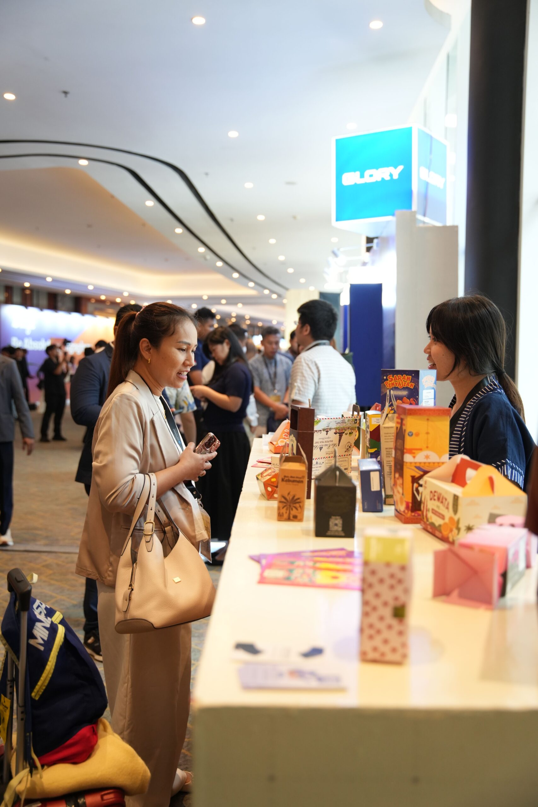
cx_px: 269
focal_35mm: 36
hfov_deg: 36.6
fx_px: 814
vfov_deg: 52.8
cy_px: 404
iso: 1250
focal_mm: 36.3
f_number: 2.8
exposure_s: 1/125
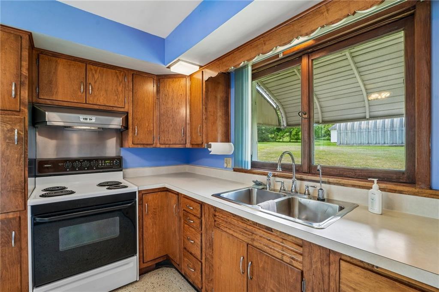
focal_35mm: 16
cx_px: 220
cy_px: 146
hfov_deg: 96.8
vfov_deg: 73.7
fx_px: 195
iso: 400
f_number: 8
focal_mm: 16
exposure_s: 1/20
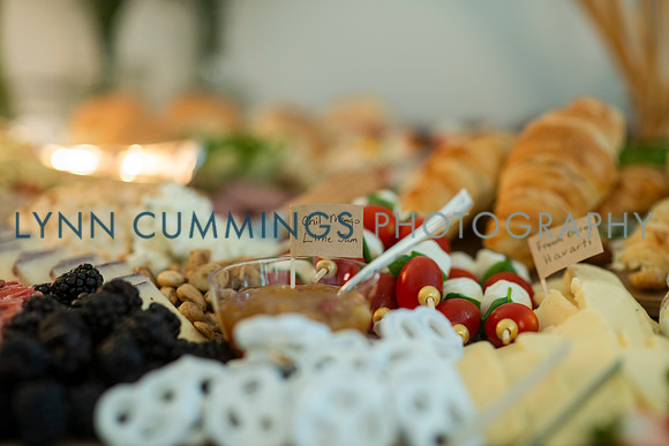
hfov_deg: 23.6
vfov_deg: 15.9
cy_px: 221
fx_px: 1600
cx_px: 337
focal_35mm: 86
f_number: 1.8
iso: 500
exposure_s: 1/60
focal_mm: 85
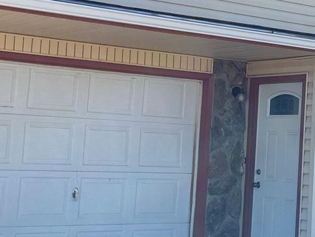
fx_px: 874
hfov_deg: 19.9
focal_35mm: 96
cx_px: 302
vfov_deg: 15.4
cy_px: 63
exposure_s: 1/709
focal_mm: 3
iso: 16
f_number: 1.8
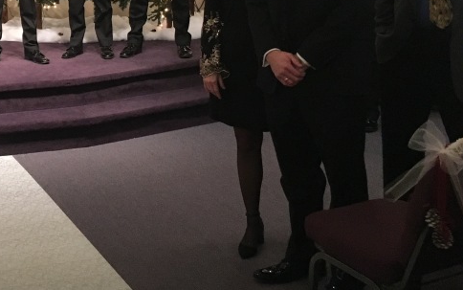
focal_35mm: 65
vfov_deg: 19.2
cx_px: -13
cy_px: -30
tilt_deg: -4.2
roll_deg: +2.4
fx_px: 821
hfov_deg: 29.2
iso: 200
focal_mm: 4.15
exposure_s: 1/30
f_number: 2.2
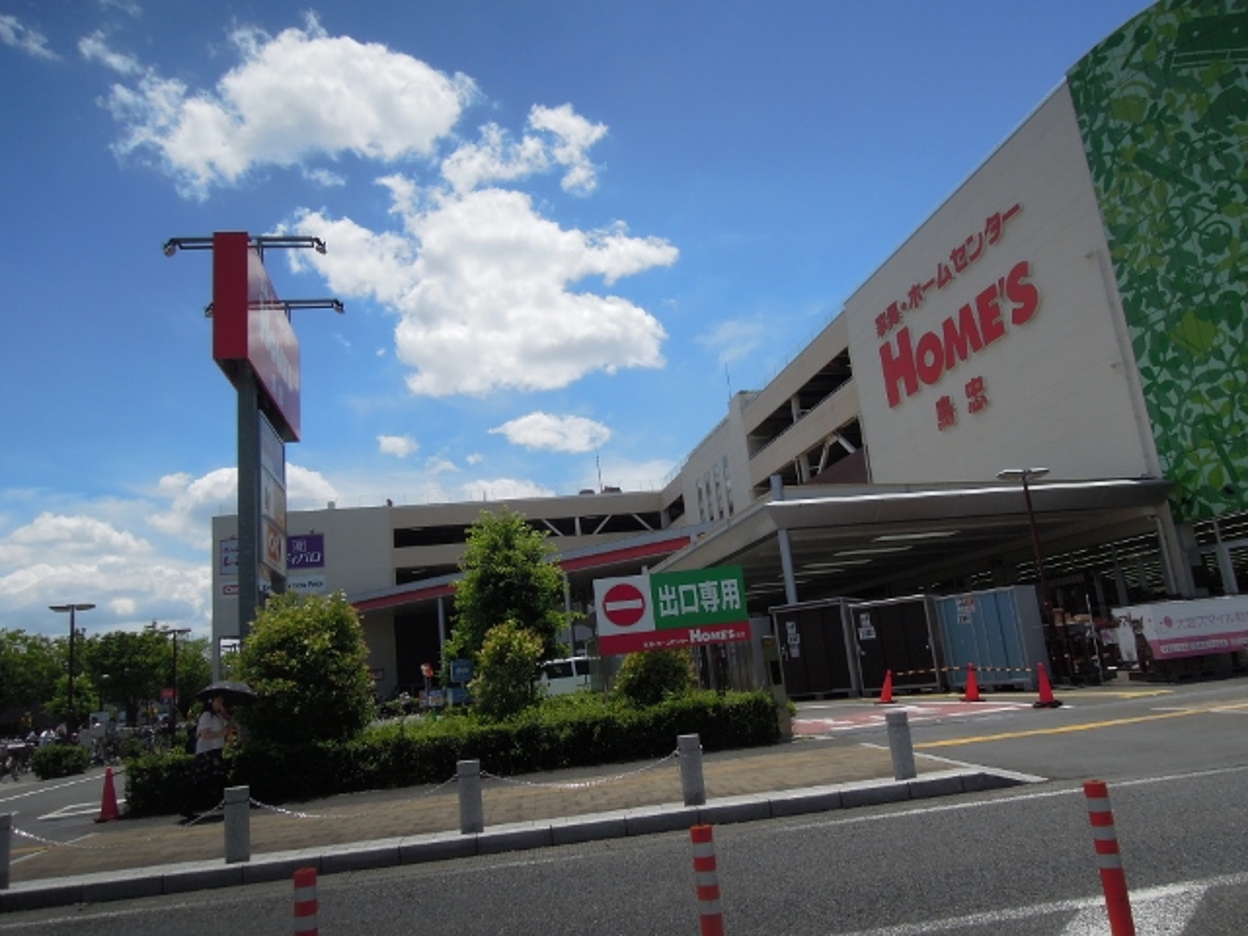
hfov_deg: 71.6
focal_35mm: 24
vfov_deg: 56.8
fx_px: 865
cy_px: 468
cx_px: 624
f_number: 5
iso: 160
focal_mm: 4.3
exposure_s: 1/1600
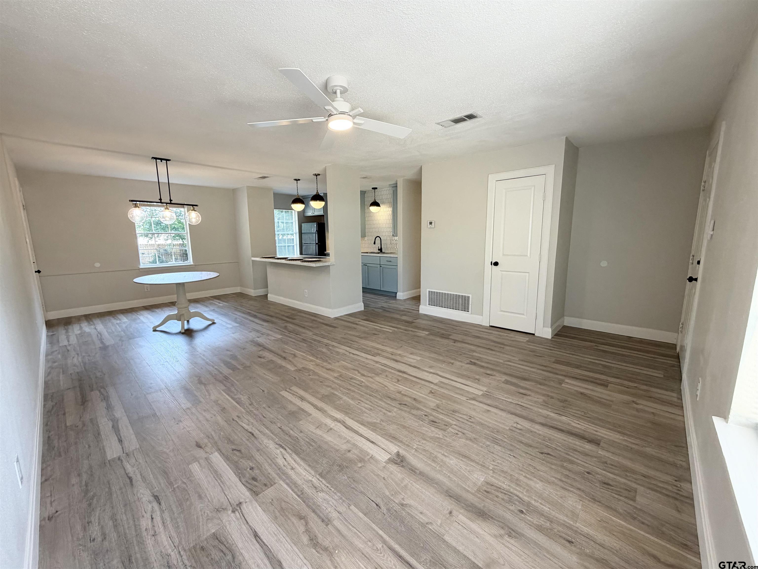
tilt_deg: -9.7
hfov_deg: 102.1
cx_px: 379
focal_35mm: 14
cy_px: 284
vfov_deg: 85.7
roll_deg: +1.1
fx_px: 307
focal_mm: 2.22
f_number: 2.2
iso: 200
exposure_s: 1/120
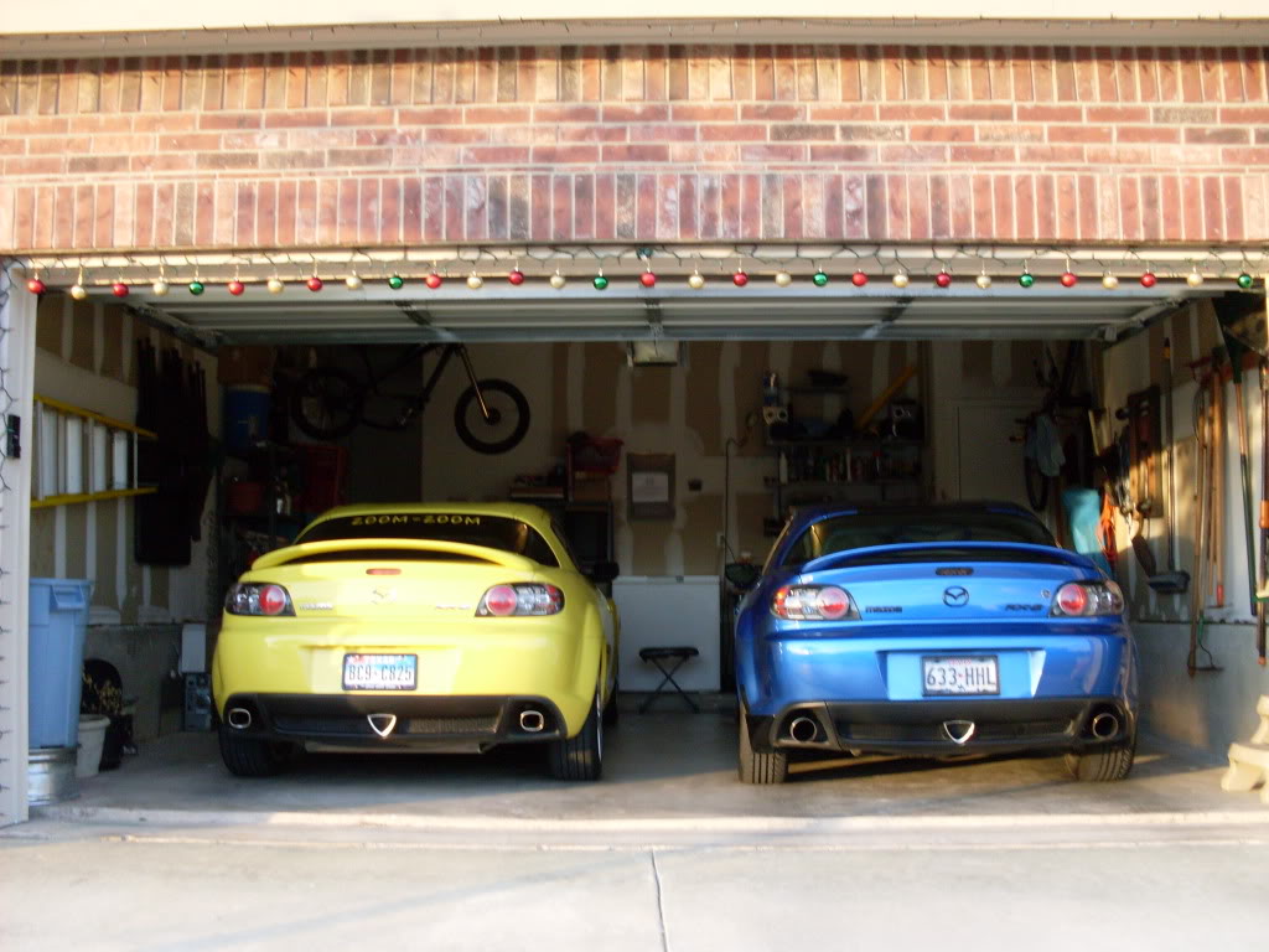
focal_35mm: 38
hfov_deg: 49.0
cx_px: 634
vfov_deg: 37.7
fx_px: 1393
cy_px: 476
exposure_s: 1/90
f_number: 2.8
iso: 100
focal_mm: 6.3
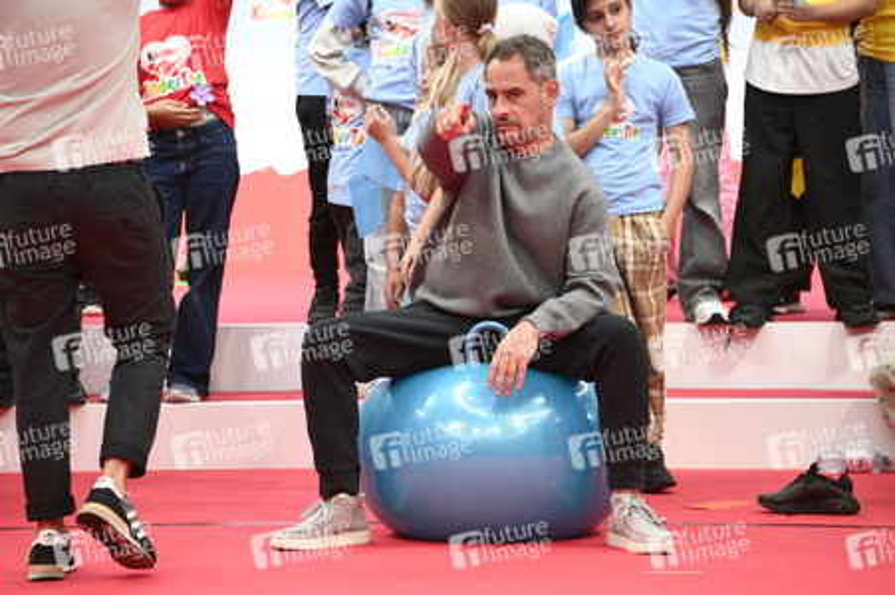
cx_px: 448
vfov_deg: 6.9
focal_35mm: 200
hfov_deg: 10.3
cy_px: 298
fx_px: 4968
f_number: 5.6
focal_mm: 200
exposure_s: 1/160
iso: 8000
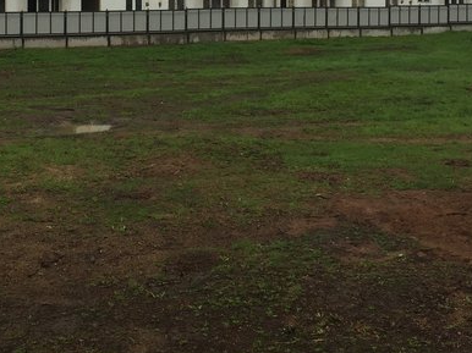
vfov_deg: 18.6
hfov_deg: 25.2
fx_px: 1049
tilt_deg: -1.6
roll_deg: -1.5
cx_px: 153
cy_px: -7
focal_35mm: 77
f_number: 2.2
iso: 32
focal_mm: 4.15
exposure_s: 1/421
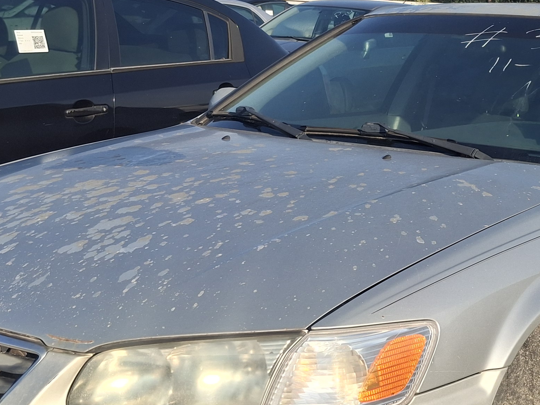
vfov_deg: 22.1
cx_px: 499
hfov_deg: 28.1
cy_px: 118
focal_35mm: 66
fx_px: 1030
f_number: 1.8
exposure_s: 1/1224
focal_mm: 4.69
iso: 32
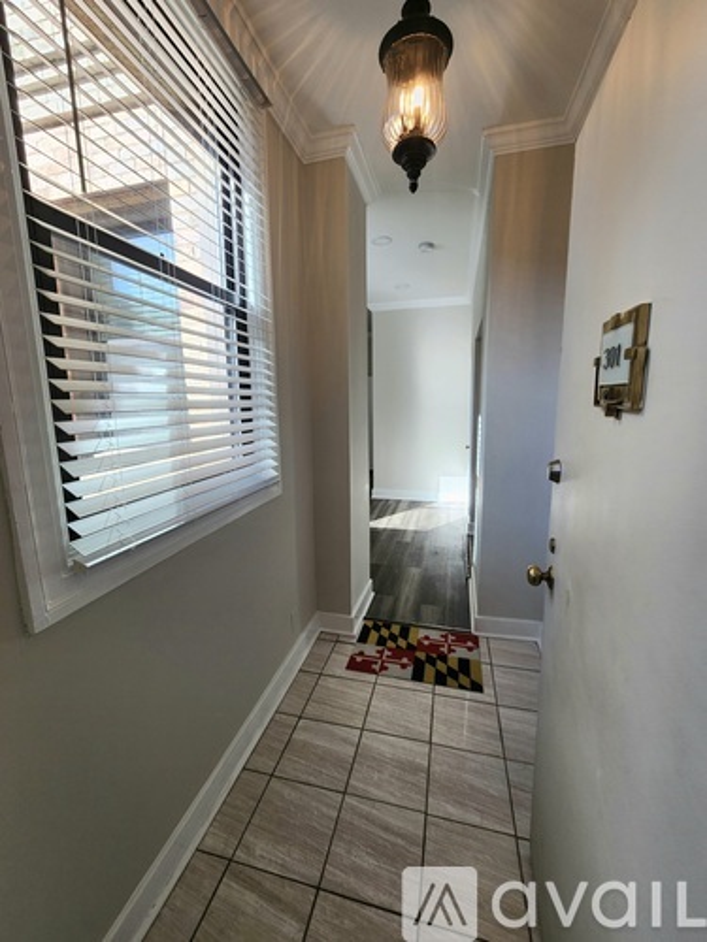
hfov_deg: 89.9
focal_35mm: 13
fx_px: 354
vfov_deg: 106.2
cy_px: 471
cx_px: 354
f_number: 2.2
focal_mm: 2.2
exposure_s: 1/125
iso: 50
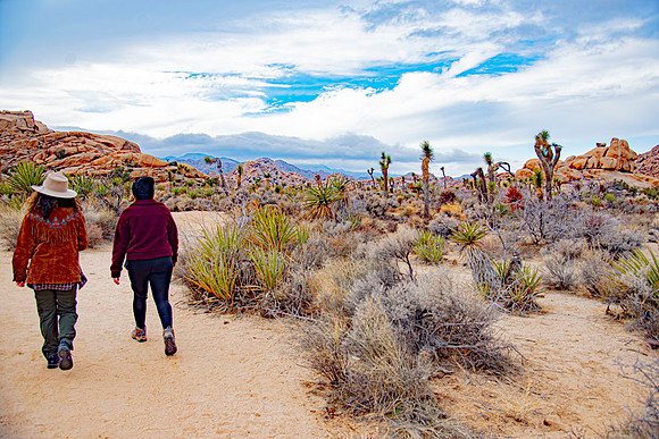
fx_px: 586
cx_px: 330
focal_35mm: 32
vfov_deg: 41.1
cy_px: 220
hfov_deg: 58.7
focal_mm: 32
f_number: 4
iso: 100
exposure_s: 1/1000
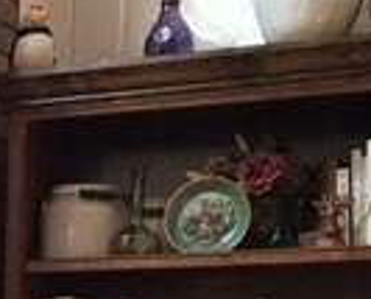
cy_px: 514
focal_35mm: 136
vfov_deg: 10.8
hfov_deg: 13.1
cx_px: -237
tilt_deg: -3.2
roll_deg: +0.0
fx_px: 1497
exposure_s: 1/30
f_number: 2.2
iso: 100
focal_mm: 4.15
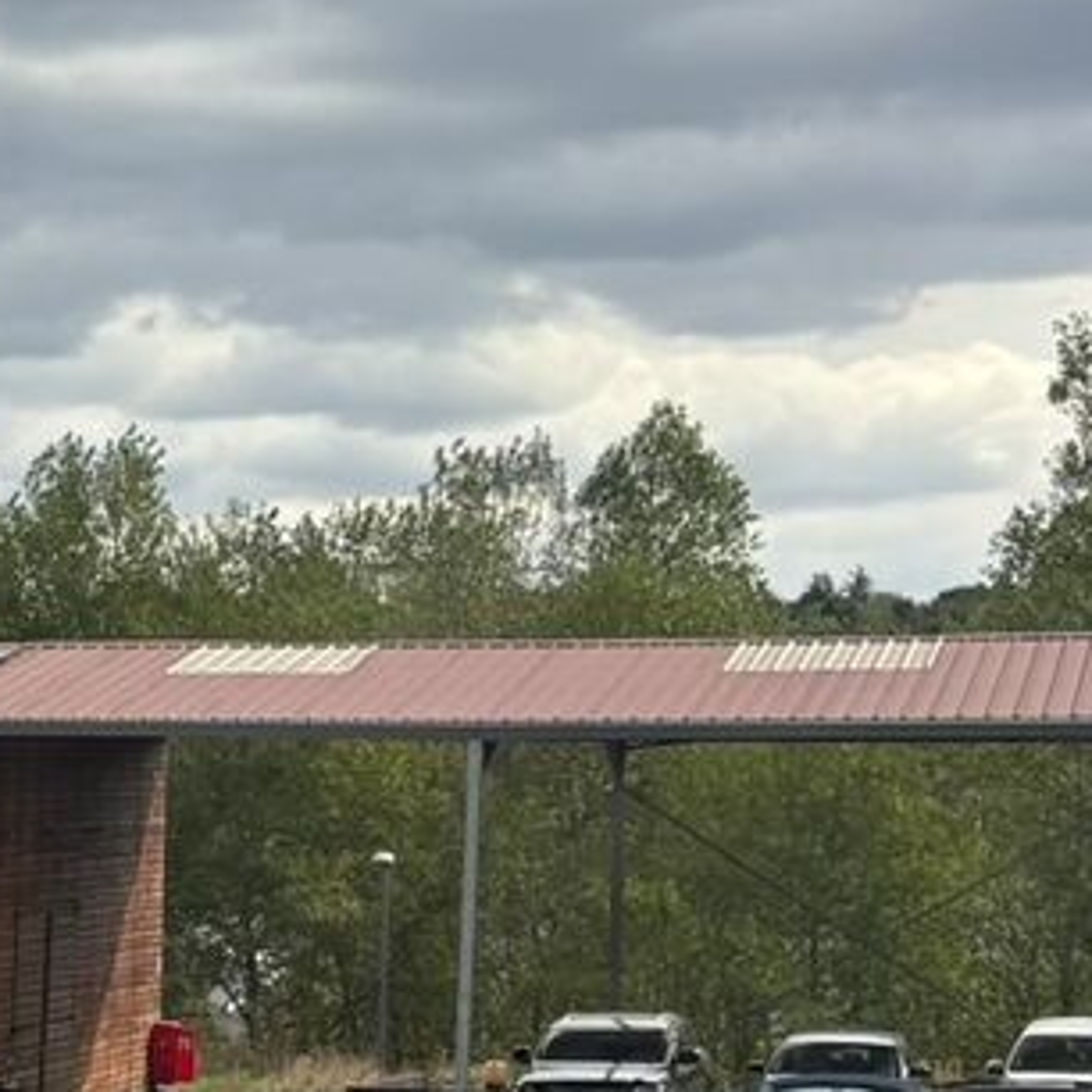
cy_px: 964
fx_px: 4283
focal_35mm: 120
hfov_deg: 12.2
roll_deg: +0.1
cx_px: -1360
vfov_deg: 14.4
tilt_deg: -2.2
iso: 50
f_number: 1.6
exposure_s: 1/3125
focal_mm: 5.96
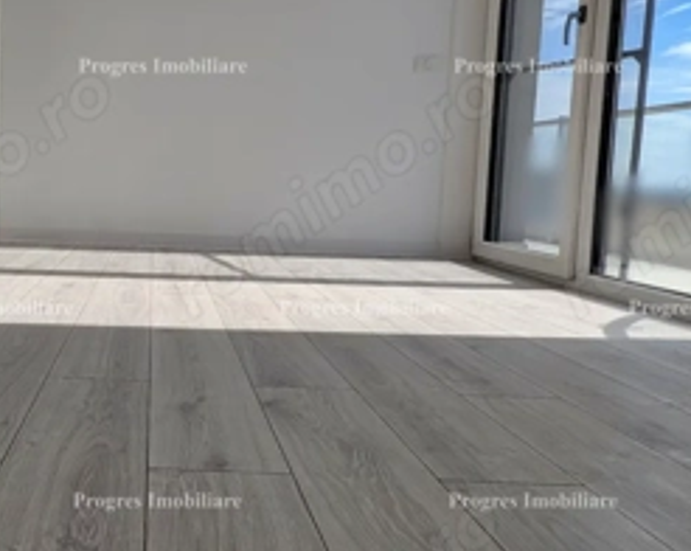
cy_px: 219
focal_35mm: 31
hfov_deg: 53.9
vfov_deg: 46.7
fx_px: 633
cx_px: 152
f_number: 2.2
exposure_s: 1/696
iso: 32
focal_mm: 1.54
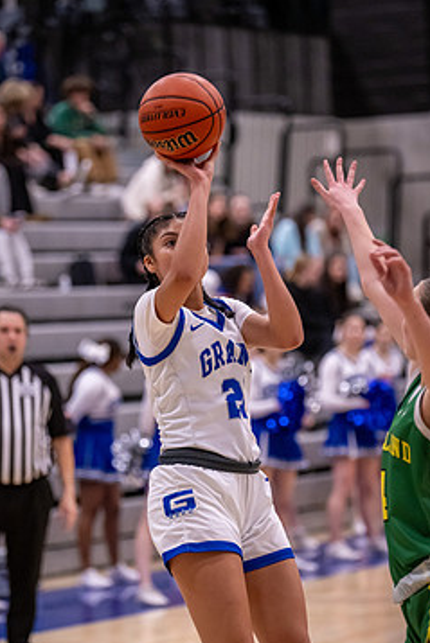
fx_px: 3150
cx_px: 193
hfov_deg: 7.8
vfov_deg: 11.7
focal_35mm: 176
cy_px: 384
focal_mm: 140
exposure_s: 1/1000
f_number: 2.8
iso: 5600
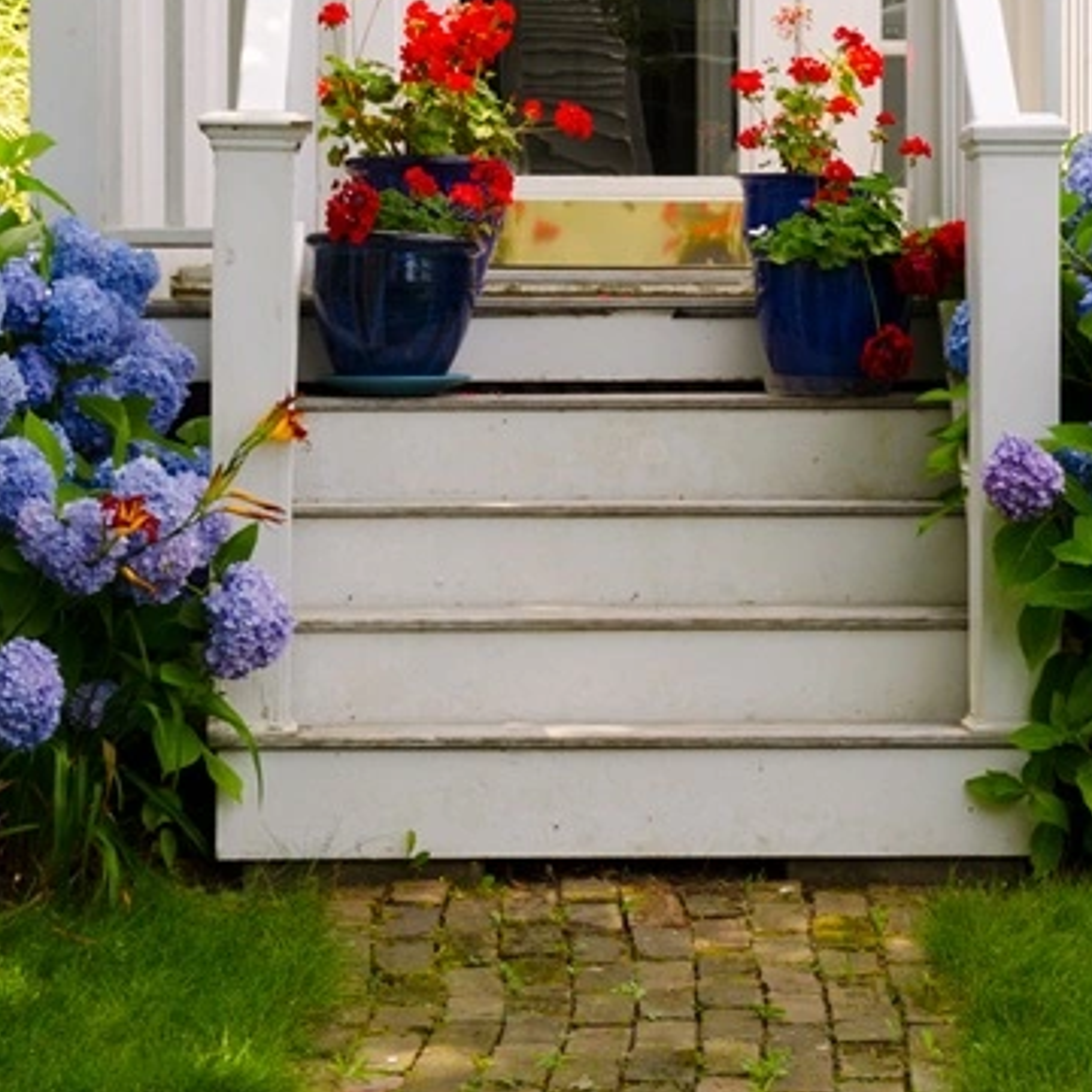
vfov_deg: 14.5
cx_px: 707
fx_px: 4283
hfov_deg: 14.5
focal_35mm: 120
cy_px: 303
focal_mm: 34
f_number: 5.6
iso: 100
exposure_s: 1/125
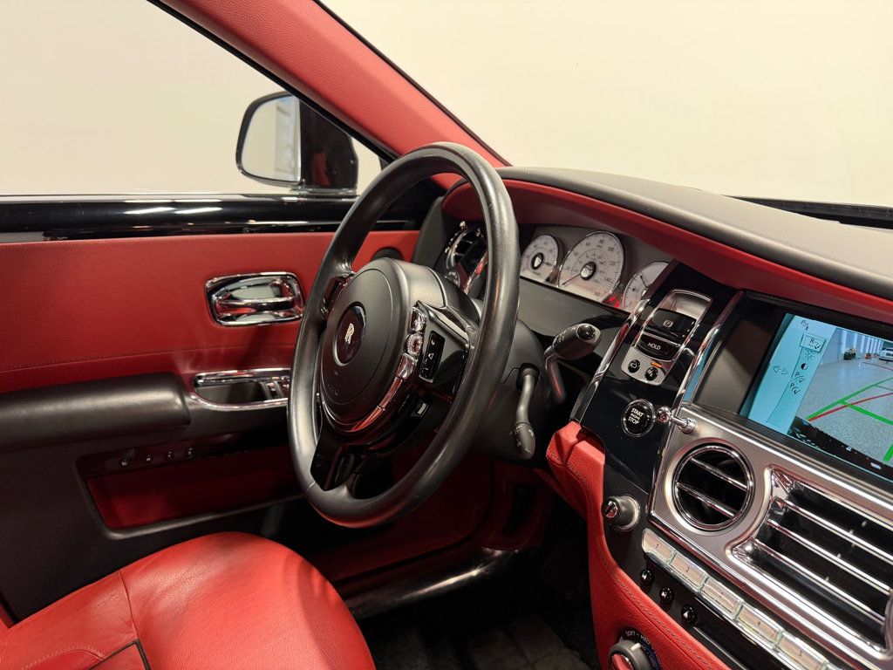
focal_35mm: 24
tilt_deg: -16.3
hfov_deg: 71.6
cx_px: 446
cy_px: 335
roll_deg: -1.9
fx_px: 619
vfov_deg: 56.8
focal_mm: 6.76
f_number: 1.78
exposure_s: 1/46
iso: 160
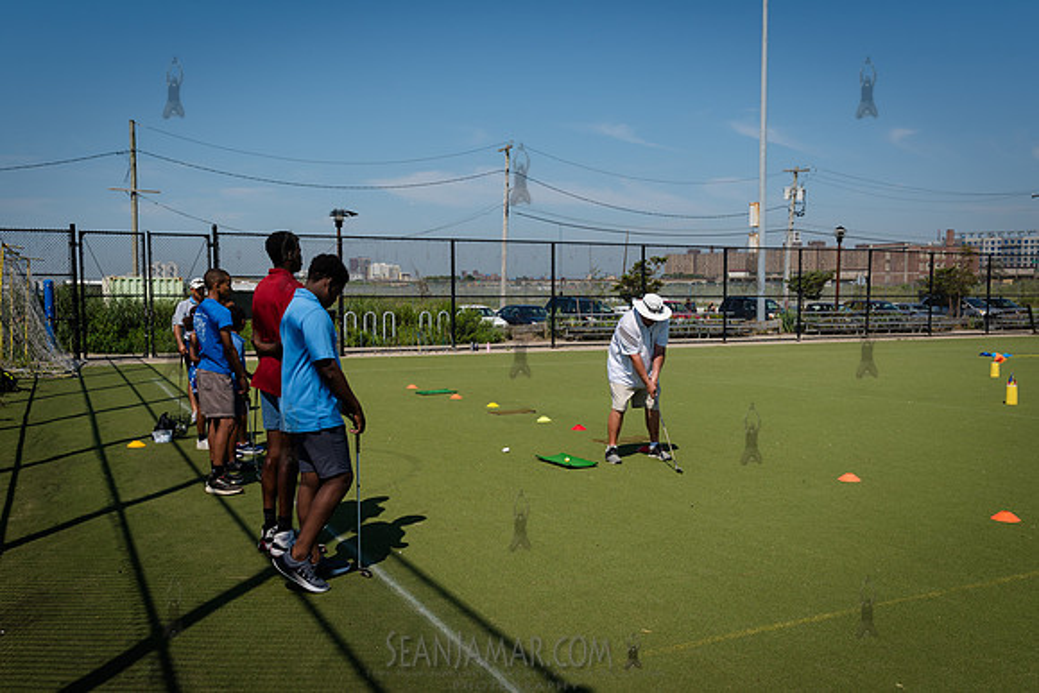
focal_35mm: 33
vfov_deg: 40.3
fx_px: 944
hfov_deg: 57.6
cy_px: 365
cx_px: 539
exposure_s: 1/1000
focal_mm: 28
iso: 100
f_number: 5
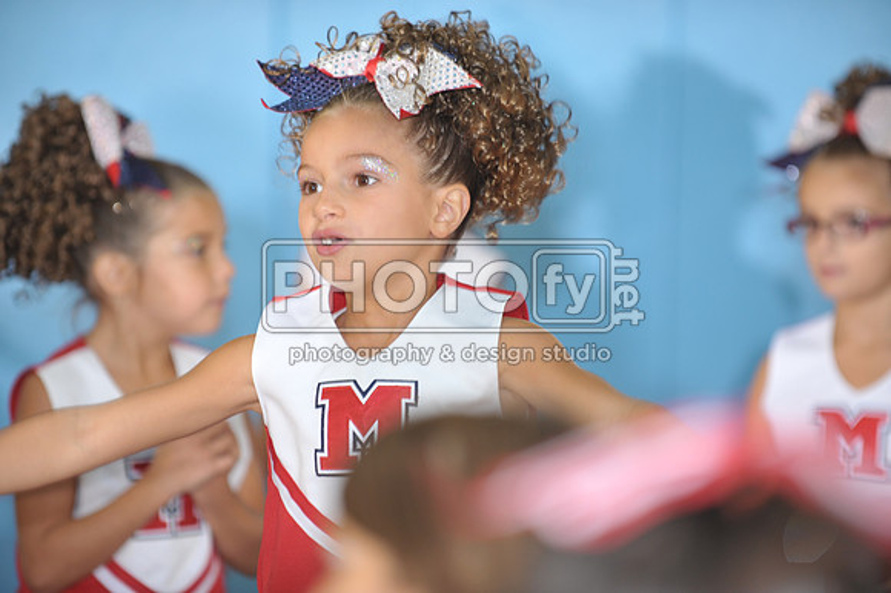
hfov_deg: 10.3
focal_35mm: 200
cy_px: 296
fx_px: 4947
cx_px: 446
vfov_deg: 6.9
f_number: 2.8
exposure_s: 1/125
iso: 500
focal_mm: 200
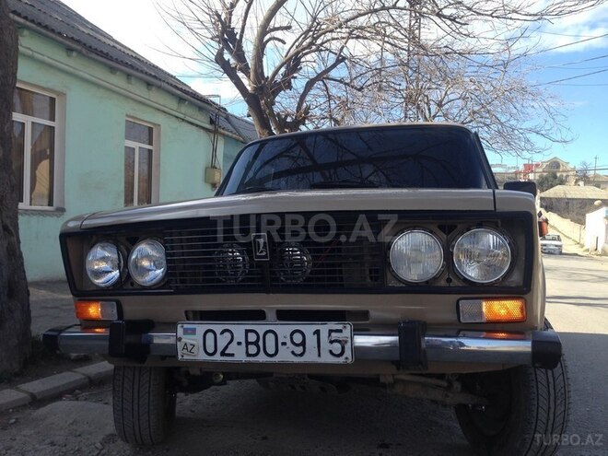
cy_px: 228
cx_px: 304
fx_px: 580
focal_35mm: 33
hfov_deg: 55.4
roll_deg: -2.2
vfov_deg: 42.9
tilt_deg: +1.2
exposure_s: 1/653
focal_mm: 4.12
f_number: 2.4
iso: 50
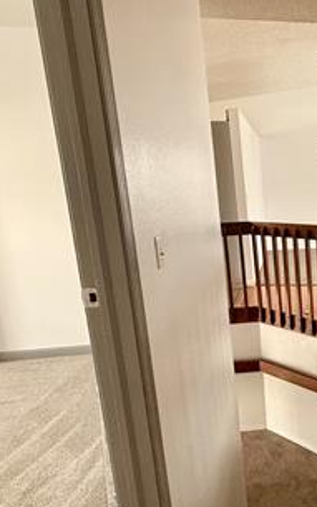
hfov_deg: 33.8
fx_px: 429
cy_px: 276
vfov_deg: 61.2
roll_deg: +1.2
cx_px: 368
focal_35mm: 31
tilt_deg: -12.6
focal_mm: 2.22
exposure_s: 1/99
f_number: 2.2
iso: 250
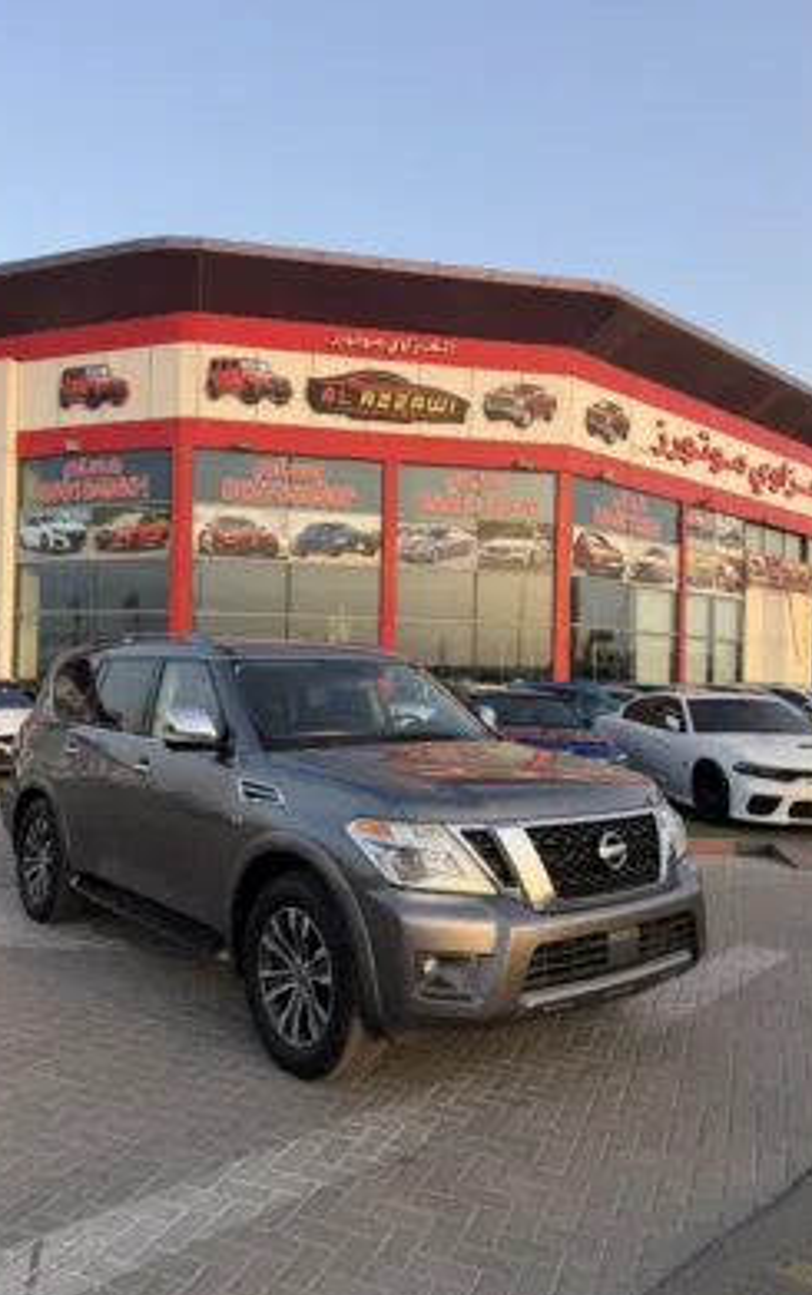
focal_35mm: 26
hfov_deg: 47.7
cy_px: 656
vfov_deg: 70.4
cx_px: 398
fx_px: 919
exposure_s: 1/878
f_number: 1.78
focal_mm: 6.76
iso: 80
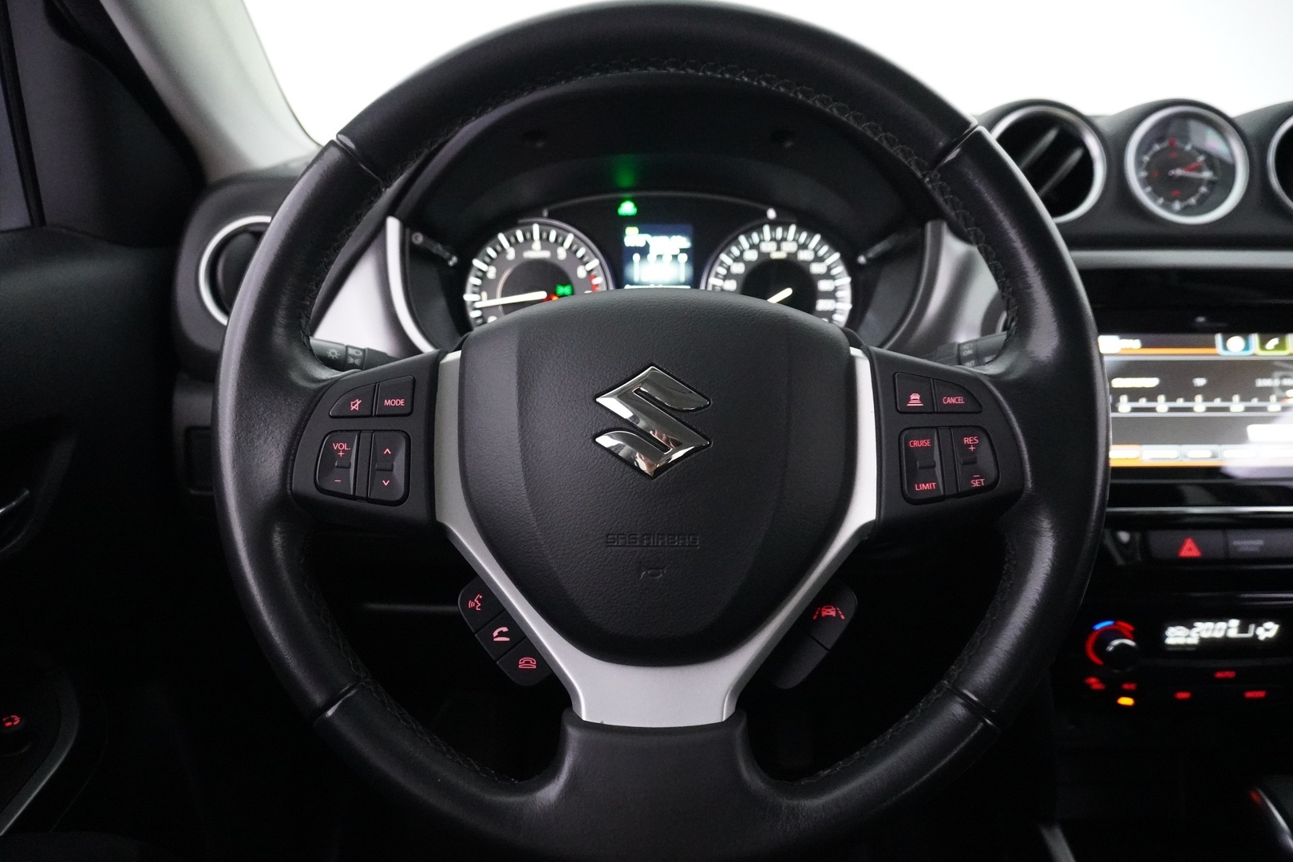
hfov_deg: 73.7
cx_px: 646
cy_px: 431
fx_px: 862
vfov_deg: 53.1
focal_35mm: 24
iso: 6400
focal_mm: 16
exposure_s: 1/60
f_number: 3.5
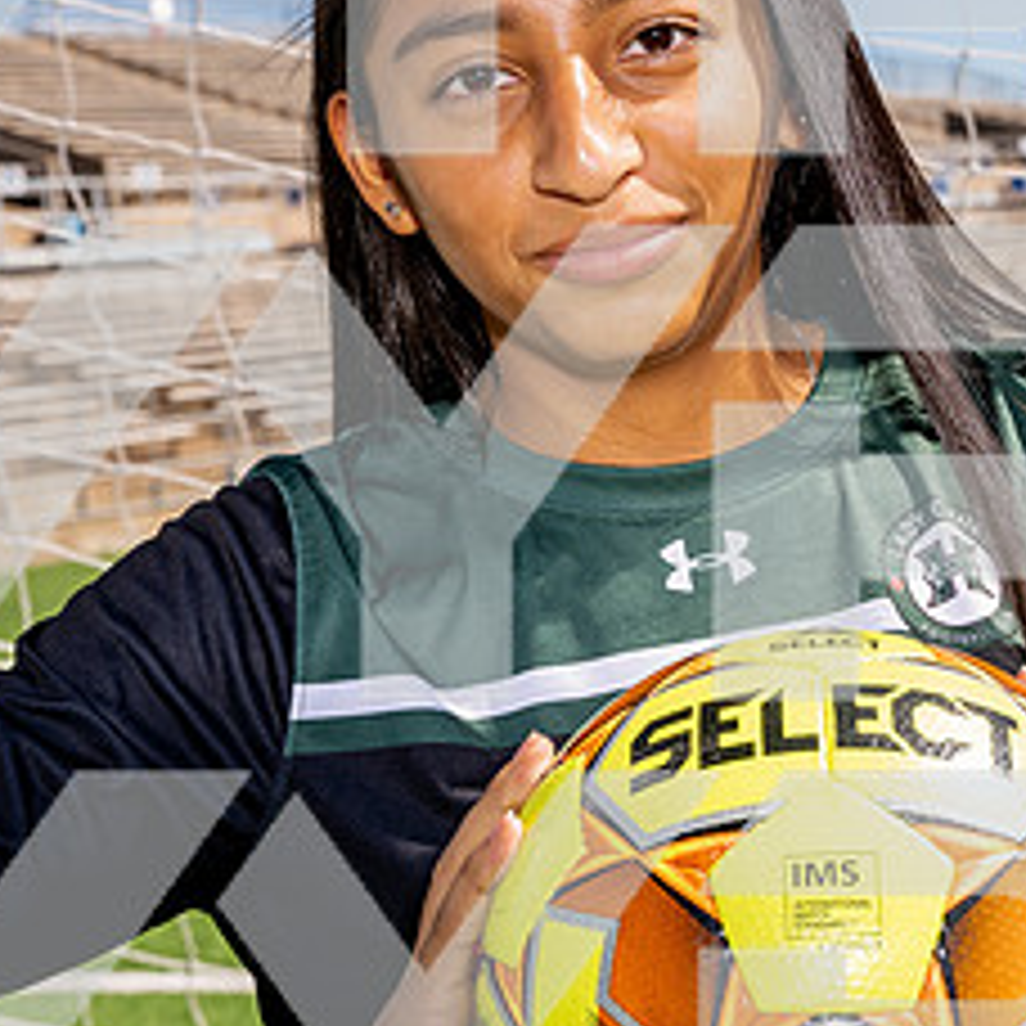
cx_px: 626
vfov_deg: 18.3
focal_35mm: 95
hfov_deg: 18.3
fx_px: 3186
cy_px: 466
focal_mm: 44
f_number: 8
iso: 100
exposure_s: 1/250
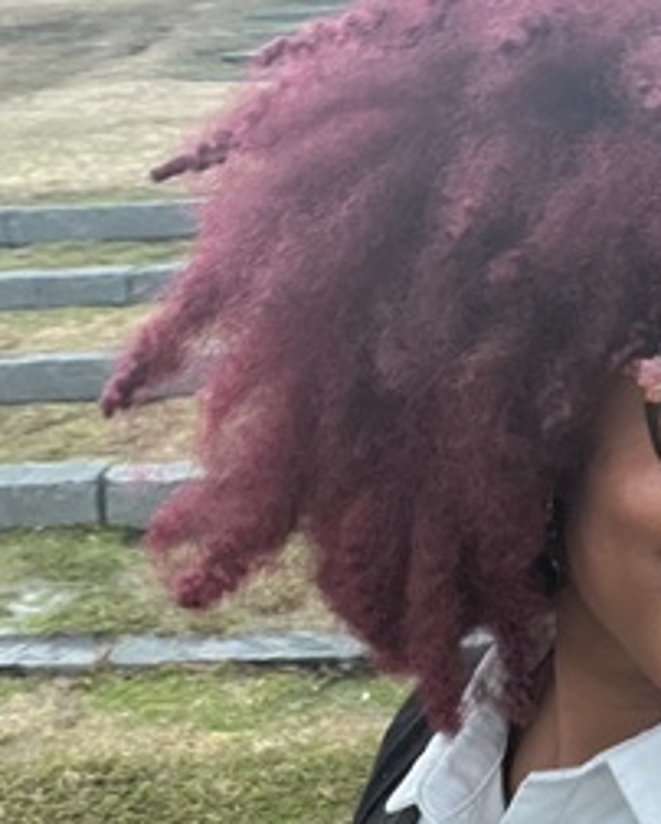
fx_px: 1417
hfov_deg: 25.4
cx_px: 610
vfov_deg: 32.4
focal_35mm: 58
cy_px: 451
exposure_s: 1/21
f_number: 2.2
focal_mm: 2.71
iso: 800
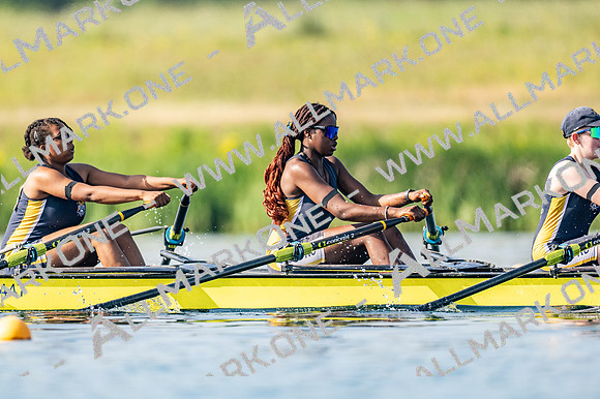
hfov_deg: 2.3
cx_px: 300
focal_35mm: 900
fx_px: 14991
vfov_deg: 1.5
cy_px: 200
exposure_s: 1/2500
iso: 220
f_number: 4
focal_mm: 600
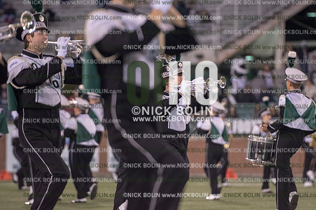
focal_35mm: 235
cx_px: 172
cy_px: 92
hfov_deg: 8.8
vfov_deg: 5.8
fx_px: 2062
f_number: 3.2
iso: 5000
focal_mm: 200
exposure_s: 1/1250
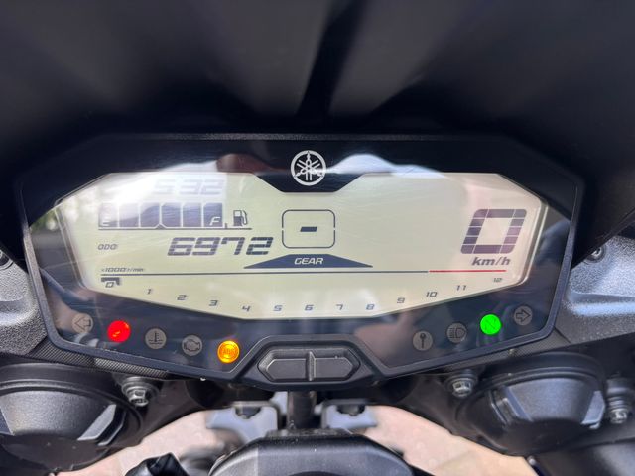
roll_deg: -23.9
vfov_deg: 53.1
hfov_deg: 67.3
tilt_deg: -44.6
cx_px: 318
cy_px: 238
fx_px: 477
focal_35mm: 26
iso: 125
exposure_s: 1/94
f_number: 1.6
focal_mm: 5.96
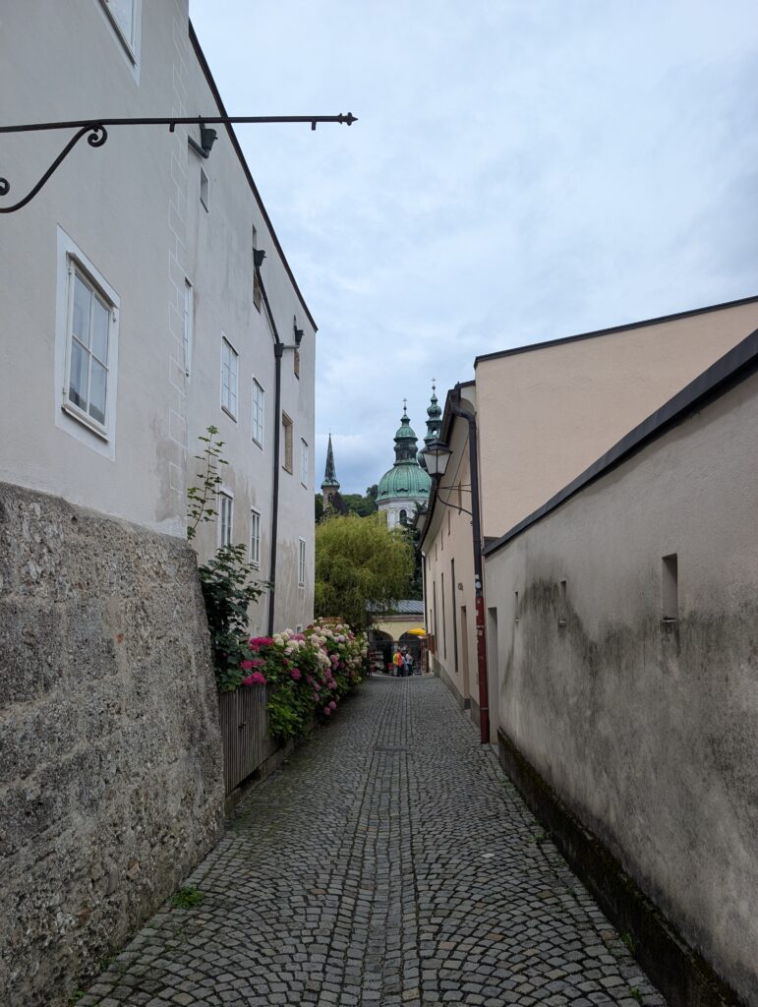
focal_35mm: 24
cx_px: 379
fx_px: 699
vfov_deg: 71.5
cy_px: 504
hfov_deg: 56.9
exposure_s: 1/1005
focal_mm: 6.9
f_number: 1.68
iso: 21
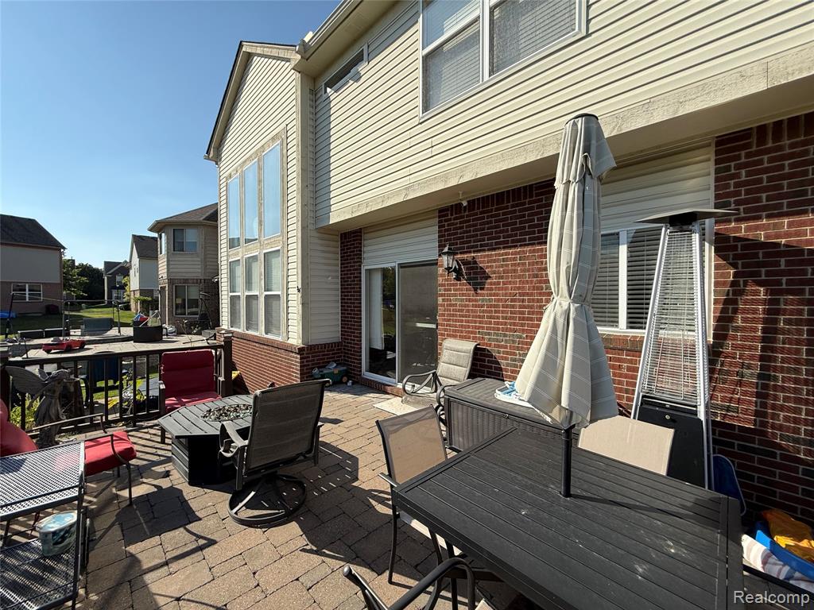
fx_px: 329
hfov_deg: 102.1
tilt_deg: -0.9
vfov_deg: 85.7
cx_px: 407
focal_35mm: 14
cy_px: 305
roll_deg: -0.8
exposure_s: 1/1745
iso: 50
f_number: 2.2
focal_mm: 2.22
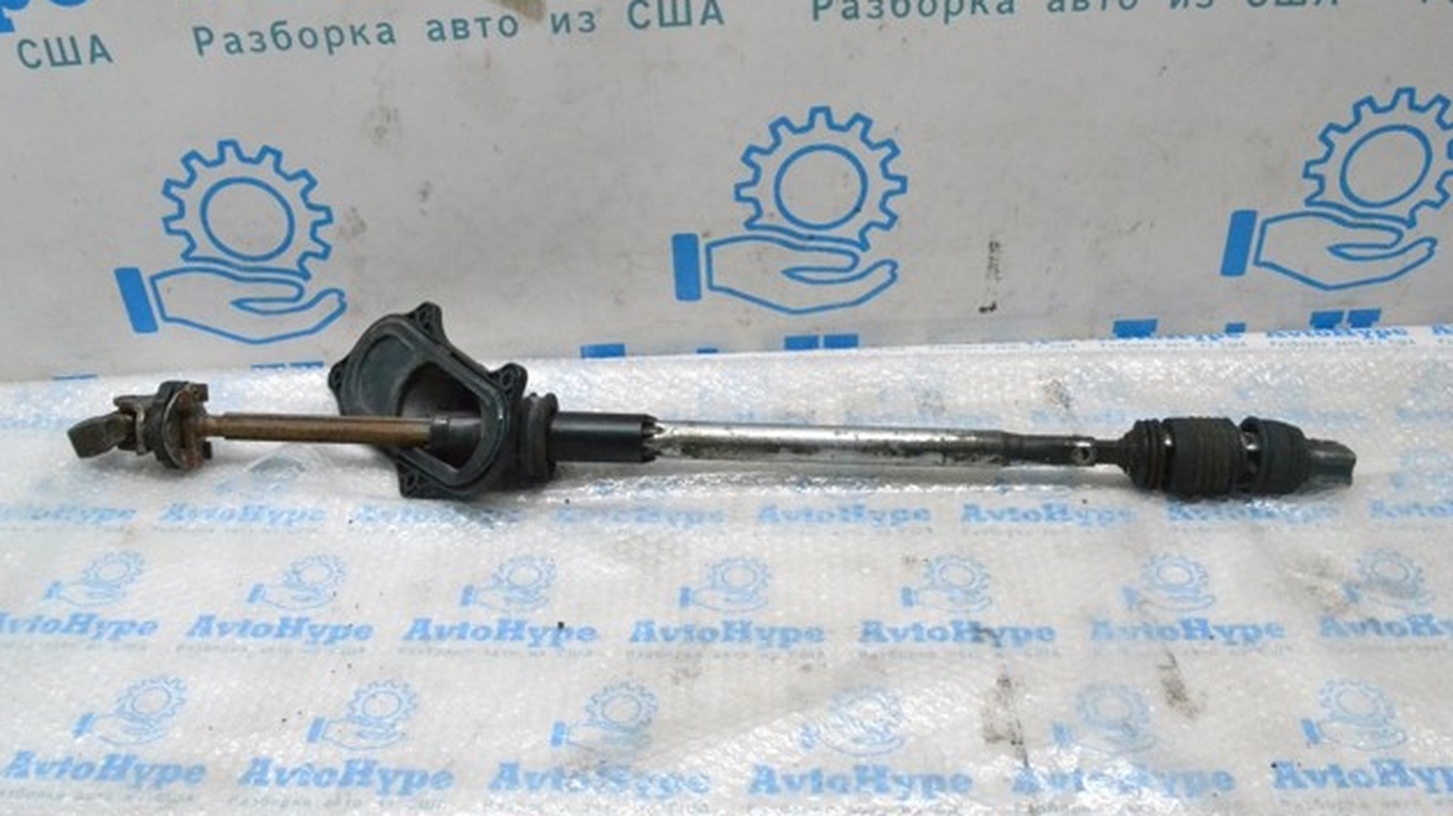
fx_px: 1233
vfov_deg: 36.7
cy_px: 393
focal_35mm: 32
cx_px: 731
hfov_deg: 61.0
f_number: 11
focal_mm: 20
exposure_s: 1/160
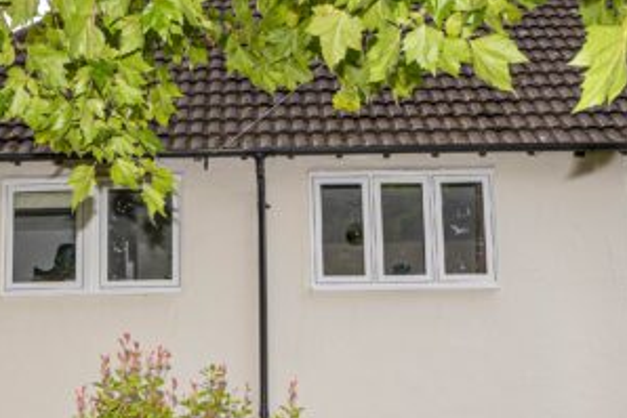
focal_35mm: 55
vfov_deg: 24.1
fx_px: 958
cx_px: 164
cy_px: 364
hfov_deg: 35.5
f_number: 4.5
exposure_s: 1/200
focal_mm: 16
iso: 100
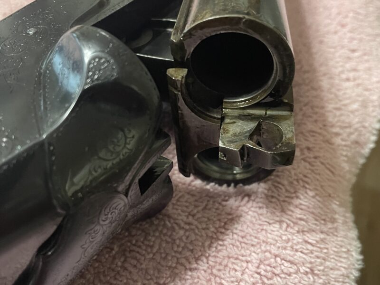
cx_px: 190
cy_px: 142
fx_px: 285
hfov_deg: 67.3
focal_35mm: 26
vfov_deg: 53.1
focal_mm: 4.2
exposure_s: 1/60
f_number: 1.6
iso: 320
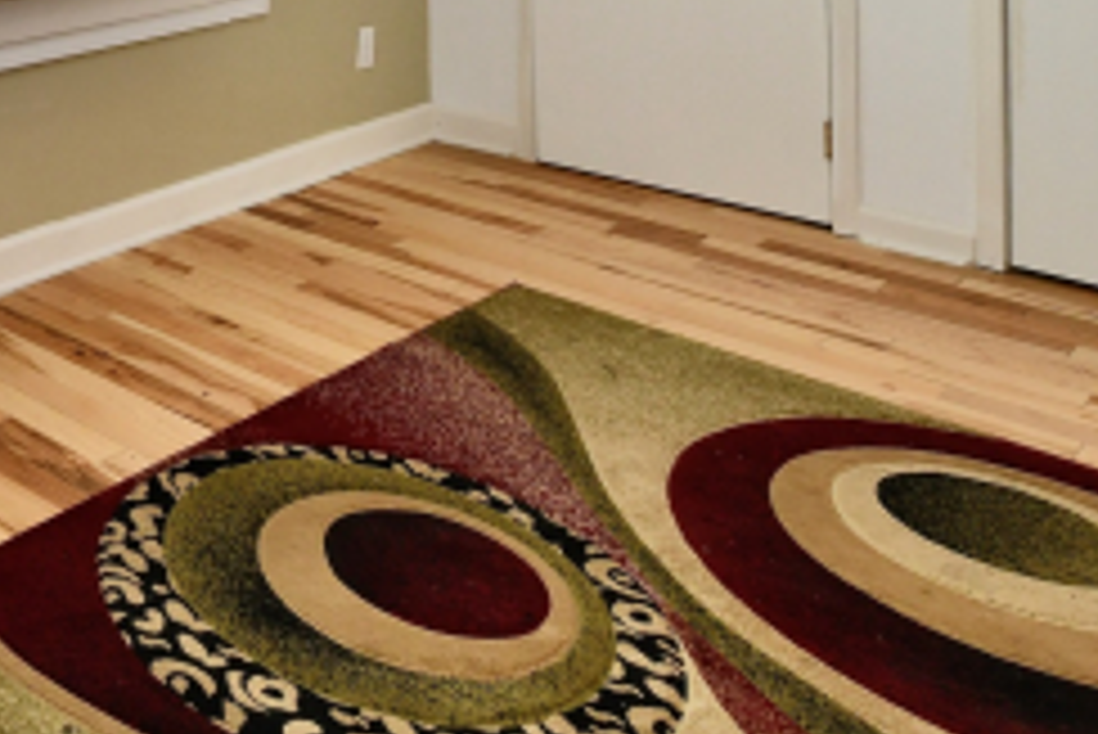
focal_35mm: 43
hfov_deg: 40.7
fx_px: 1312
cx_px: 45
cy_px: -239
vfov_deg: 26.2
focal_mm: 14
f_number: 6.3
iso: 640
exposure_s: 1/100
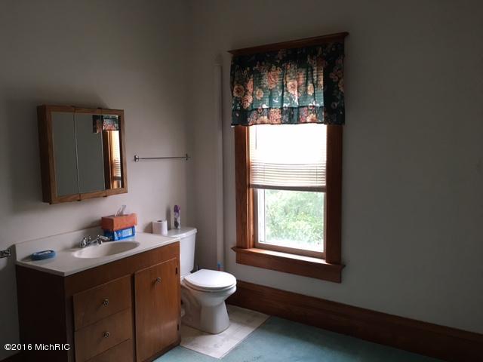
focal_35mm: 29
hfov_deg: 61.7
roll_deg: +0.1
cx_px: 242
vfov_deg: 48.2
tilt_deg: -4.3
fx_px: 405
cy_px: 181
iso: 64
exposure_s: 1/30
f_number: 2.2
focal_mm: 4.15
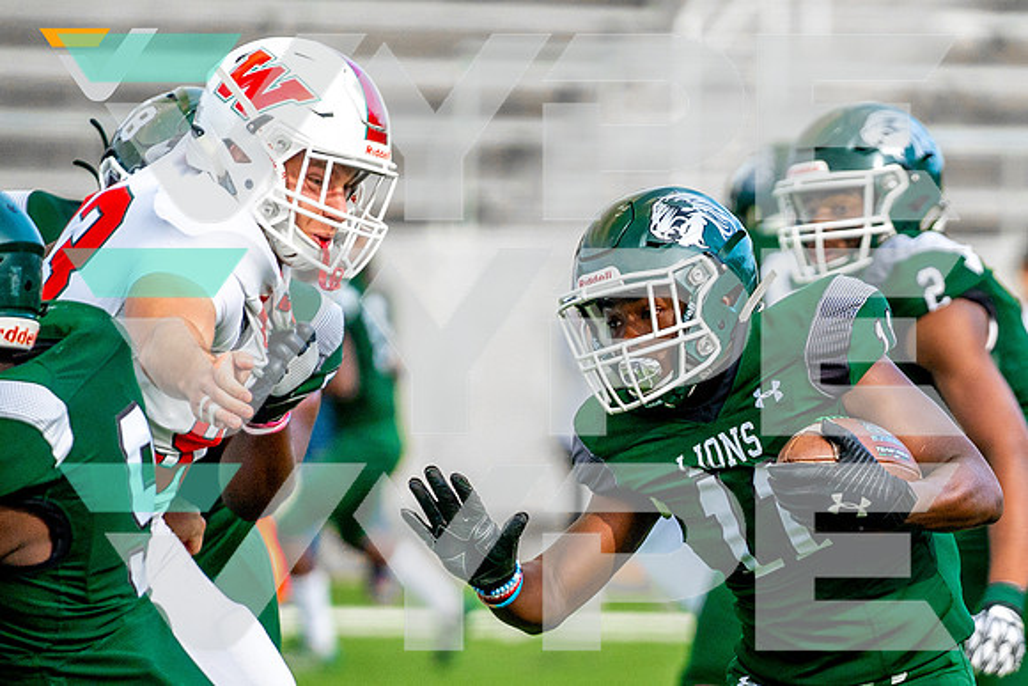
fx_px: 13534
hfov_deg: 4.3
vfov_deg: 2.9
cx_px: 998
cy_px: 542
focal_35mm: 474
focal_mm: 200
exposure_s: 1/2000
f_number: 2.8
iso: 400
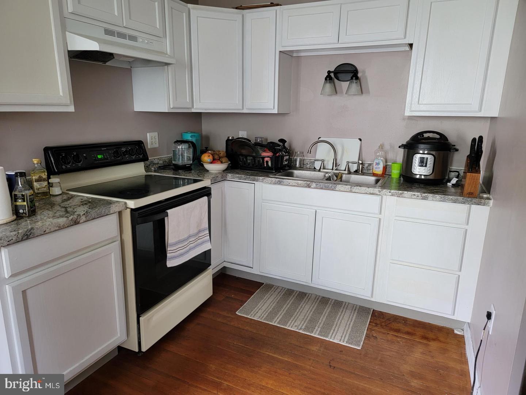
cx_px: 263
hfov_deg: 71.6
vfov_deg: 56.8
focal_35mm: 24
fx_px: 365
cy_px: 198
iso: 200
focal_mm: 6.7
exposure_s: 1/40
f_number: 1.8
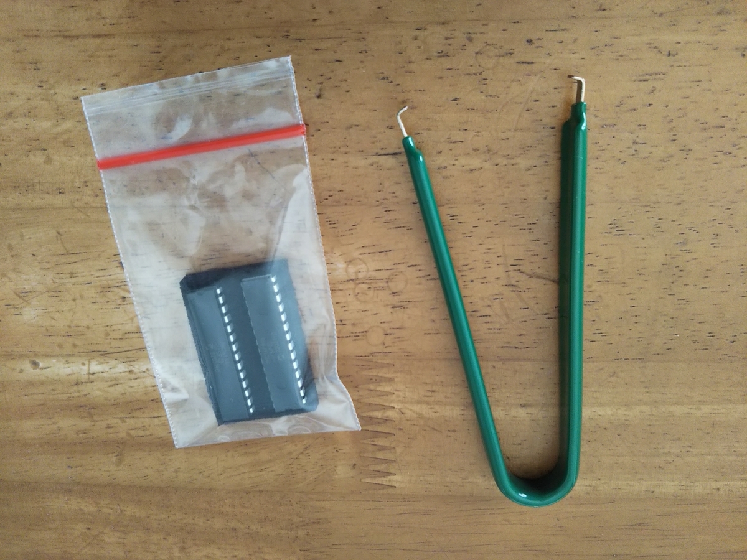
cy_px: 280
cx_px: 374
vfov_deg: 46.8
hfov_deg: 60.0
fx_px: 647
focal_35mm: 30
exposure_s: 1/30
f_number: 2.2
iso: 64
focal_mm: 4
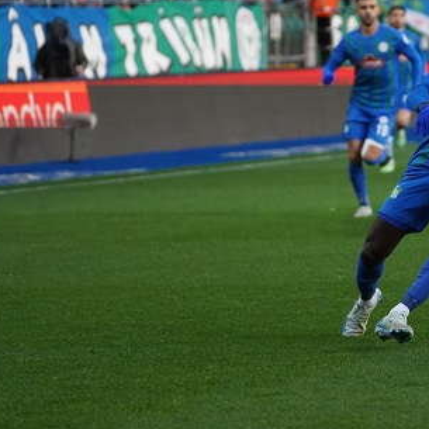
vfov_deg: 4.9
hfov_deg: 4.9
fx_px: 4964
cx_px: 357
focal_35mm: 354
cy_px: 174
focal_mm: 212
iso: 5000
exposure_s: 1/2000
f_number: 5.6
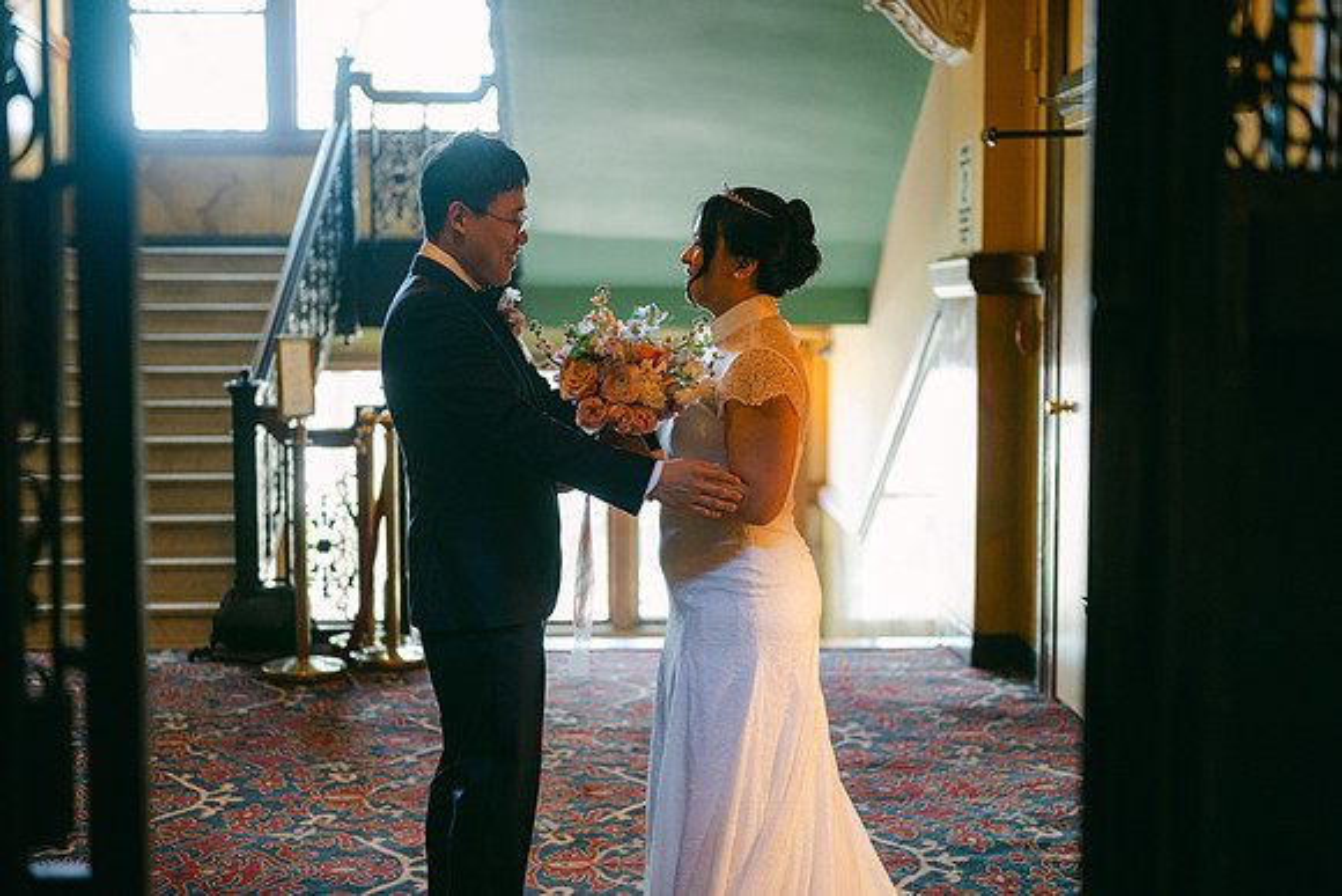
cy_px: 448
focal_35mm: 50
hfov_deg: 39.6
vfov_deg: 27.0
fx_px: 1864
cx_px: 671
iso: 1250
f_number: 1.8
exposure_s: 1/125
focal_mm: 50
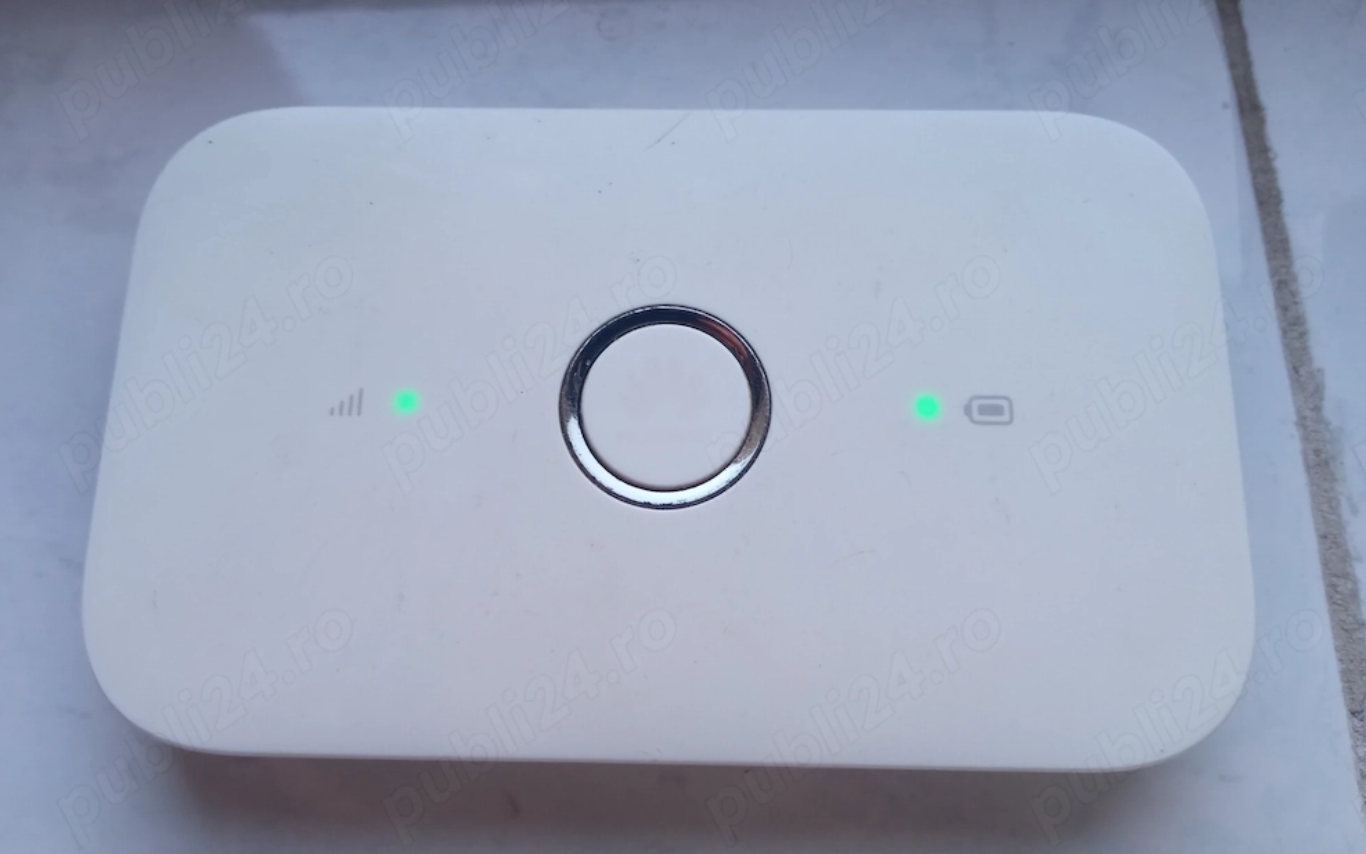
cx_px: 689
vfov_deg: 43.1
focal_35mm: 29
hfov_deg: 64.6
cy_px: 390
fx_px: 1080
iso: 123
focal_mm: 3.79
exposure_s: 1/33.3
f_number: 2.2
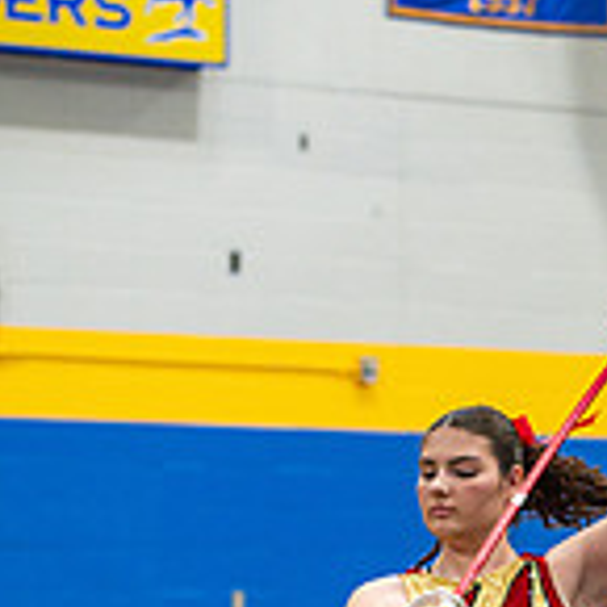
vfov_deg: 5.9
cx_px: 624
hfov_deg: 5.9
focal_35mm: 296
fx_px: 5872
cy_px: 762
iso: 4000
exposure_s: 1/500
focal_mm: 112
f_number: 4
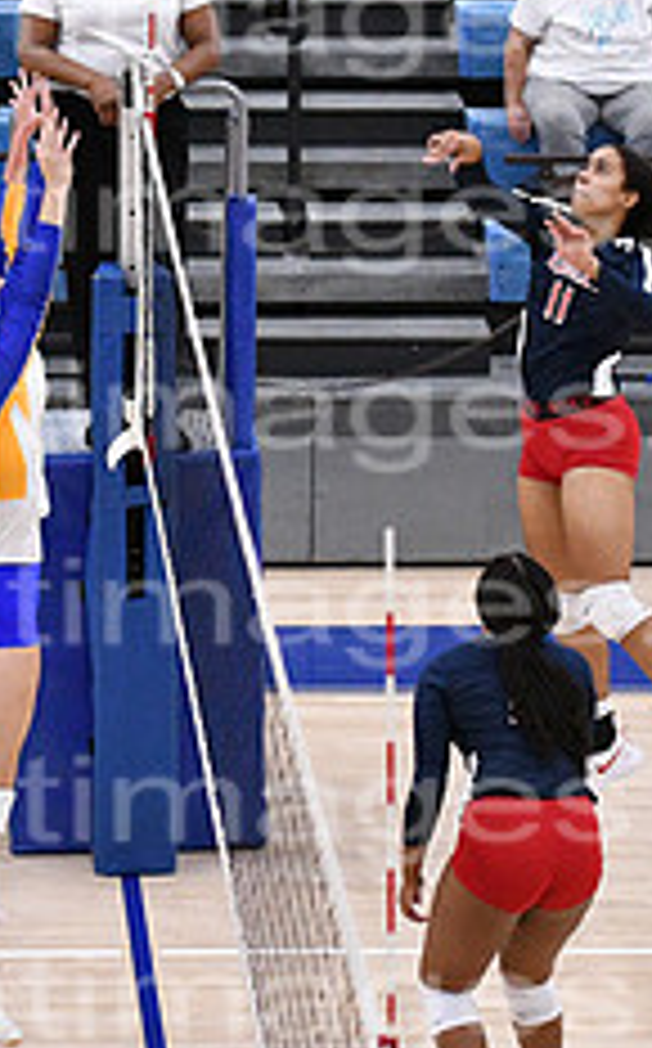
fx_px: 7615
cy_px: 515
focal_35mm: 267
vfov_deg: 7.9
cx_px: -4
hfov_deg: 4.9
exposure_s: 1/1000
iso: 6400
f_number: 3.2
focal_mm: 70
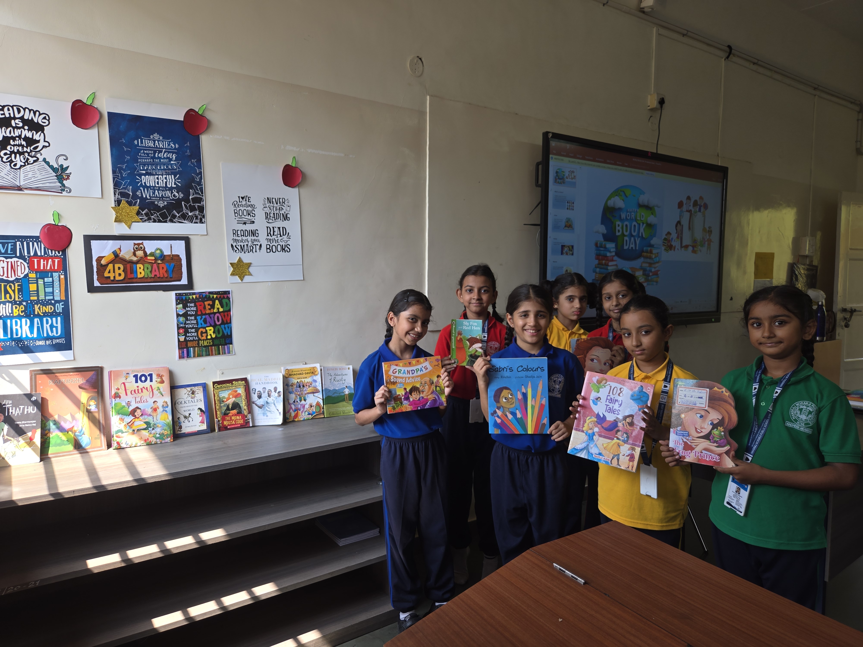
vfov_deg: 58.9
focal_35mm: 23
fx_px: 573
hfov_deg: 73.9
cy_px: 324
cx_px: 432
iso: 25
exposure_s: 1/149
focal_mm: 5.4
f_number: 1.8
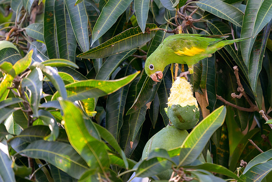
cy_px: 58
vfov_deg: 1.2
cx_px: 180
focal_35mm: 1178
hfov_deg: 1.8
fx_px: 8904
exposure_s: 1/640
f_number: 4
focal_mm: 560
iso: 400
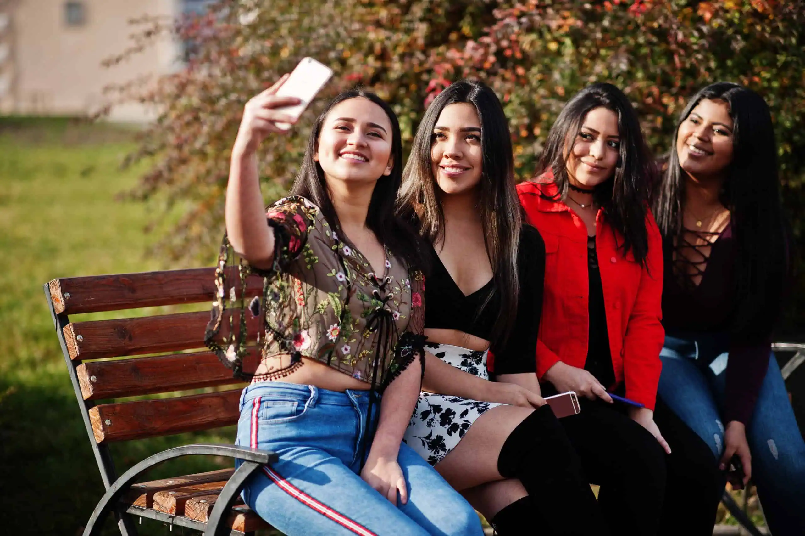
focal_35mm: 85
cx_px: 402
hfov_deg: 23.9
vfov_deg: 16.0
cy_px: 268
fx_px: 1899
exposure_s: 1/2500
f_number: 2
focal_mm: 85
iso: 200
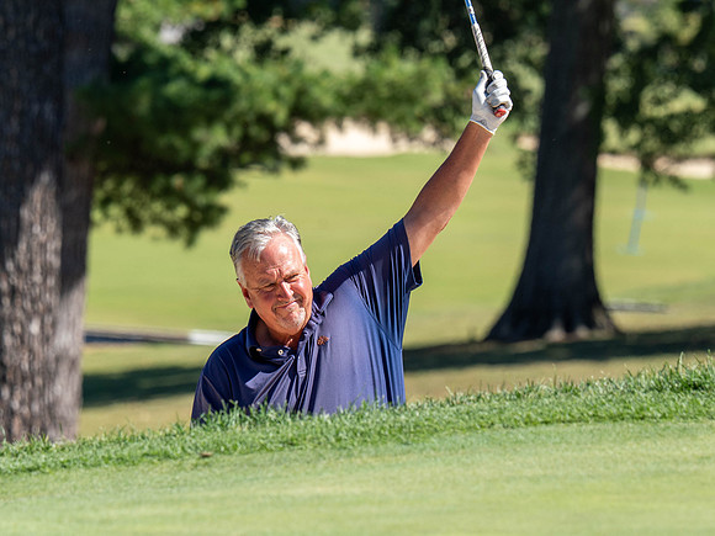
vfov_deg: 2.8
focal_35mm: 525
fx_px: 10836
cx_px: 315
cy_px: 351
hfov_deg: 3.8
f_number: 5.6
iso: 200
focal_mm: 200
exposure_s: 1/500
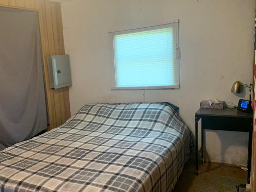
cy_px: 106
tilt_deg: -8.6
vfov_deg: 40.7
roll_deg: +6.0
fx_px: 259
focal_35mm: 35
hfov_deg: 52.1
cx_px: 96
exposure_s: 1/30
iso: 500
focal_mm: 4.25
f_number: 1.8
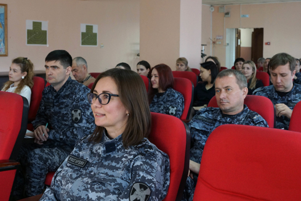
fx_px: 385
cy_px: 78
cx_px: 183
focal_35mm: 46
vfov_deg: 29.2
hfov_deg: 42.5
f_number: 4
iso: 500
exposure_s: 1/60
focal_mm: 20
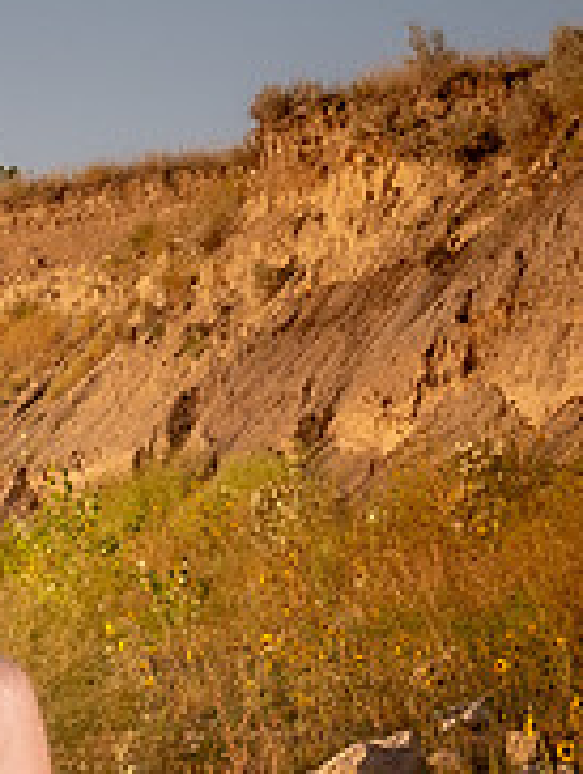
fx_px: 4257
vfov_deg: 10.2
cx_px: -130
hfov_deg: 7.8
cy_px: 925
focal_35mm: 190
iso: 500
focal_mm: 35
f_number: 16
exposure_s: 1/200
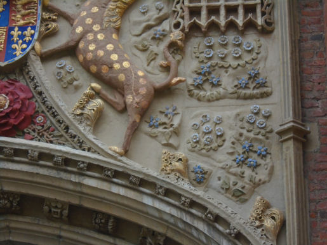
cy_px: 122
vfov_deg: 13.6
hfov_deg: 18.0
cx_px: 164
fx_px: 1029
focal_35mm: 109
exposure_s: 1/125
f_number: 5.8
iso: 160
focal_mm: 19.3
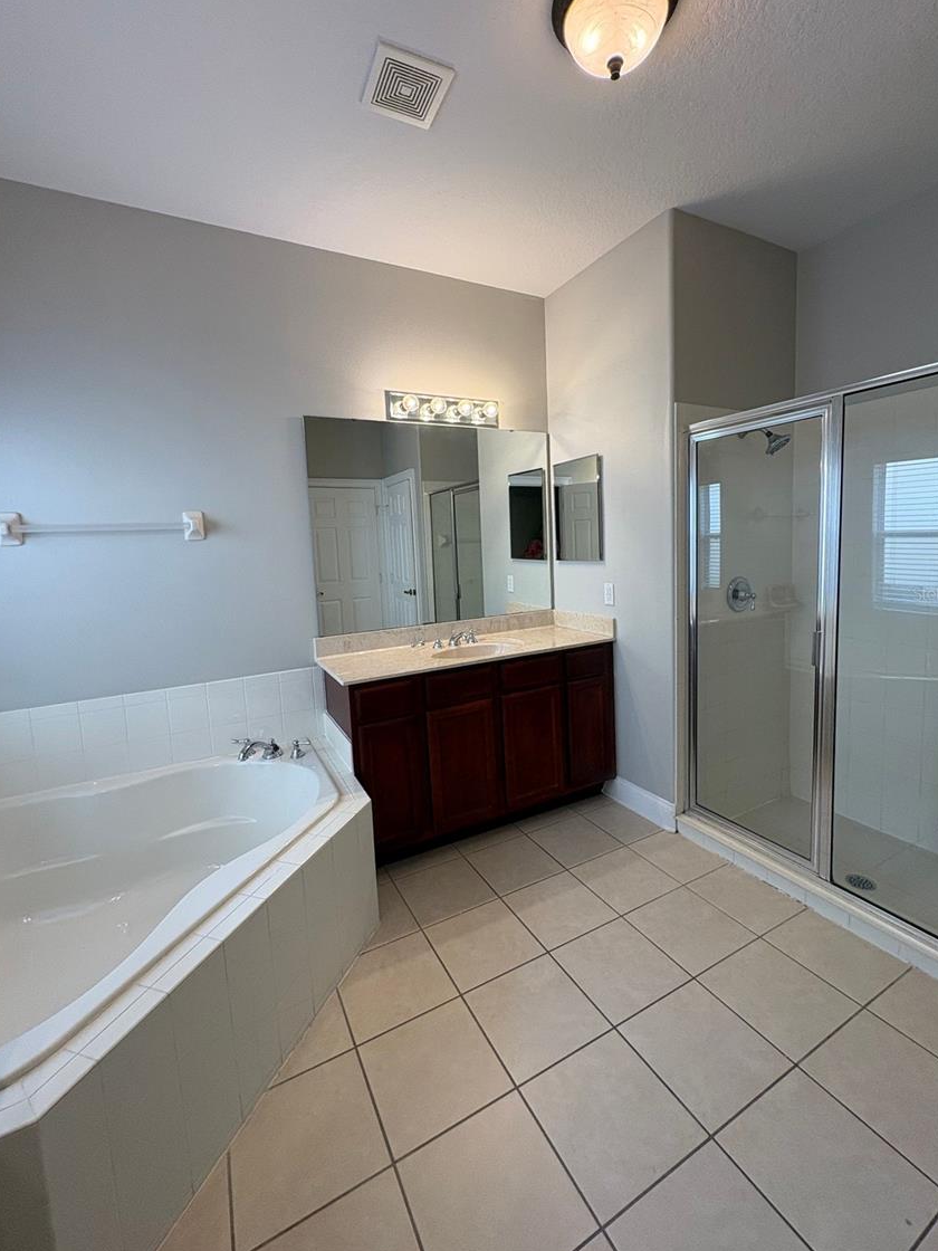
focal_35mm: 15
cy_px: 593
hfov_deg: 81.7
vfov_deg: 98.1
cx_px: 489
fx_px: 542
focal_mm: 2.22
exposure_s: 1/120
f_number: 2.2
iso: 160
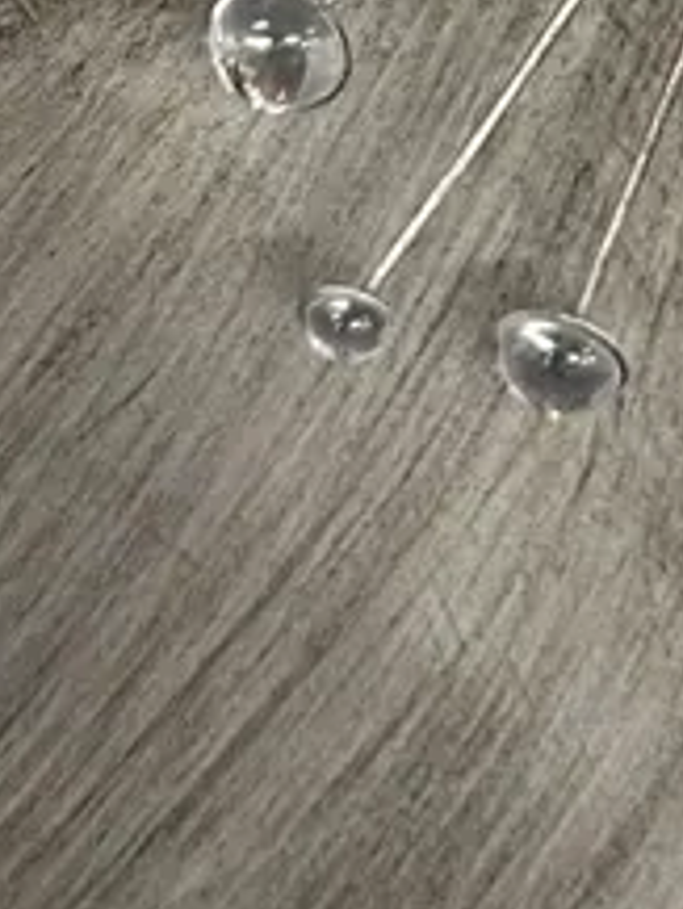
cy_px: -545
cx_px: 863
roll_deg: +2.9
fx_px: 2970
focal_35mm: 113
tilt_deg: -41.6
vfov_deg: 15.7
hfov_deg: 12.7
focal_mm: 6.86
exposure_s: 1/50
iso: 320
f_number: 1.78
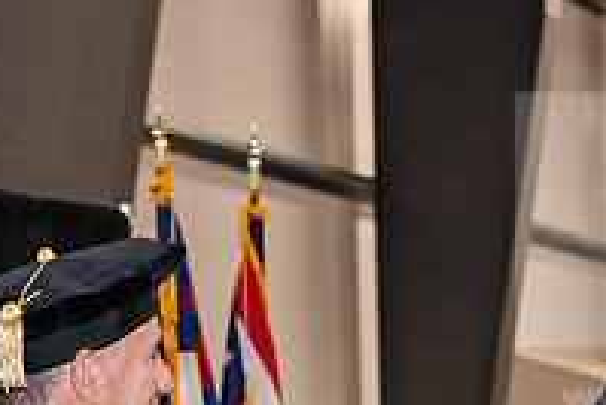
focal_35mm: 204
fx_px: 3436
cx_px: 423
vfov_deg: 6.7
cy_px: 461
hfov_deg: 10.1
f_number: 5.6
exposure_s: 1/200
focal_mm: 70
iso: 2500
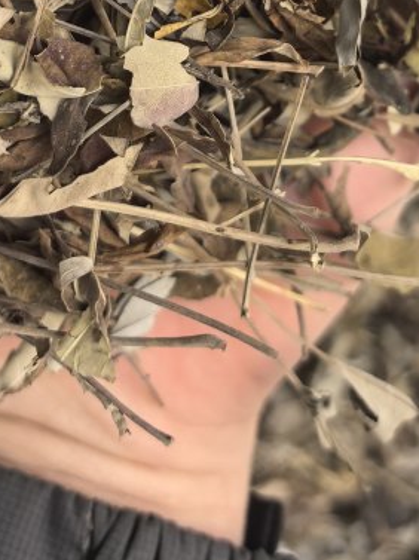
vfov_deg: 25.6
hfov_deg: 21.5
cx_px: 276
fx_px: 1099
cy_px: -117
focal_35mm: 68
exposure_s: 1/842
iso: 500
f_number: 2
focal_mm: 5.75
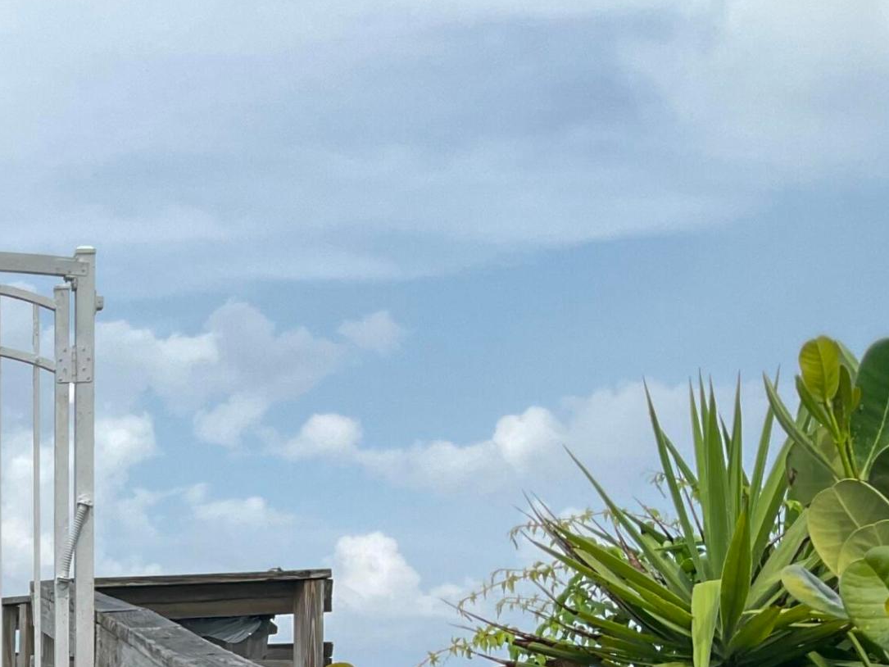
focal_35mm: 77
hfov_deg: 22.6
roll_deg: -1.6
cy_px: 775
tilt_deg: -3.3
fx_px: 1978
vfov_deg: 18.3
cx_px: -264
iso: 16
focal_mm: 3
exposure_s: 1/409
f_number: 1.8
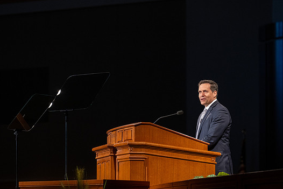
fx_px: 1840
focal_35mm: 234
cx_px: 160
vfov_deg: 5.9
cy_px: 80
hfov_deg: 8.8
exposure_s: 1/125
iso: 1250
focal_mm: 200
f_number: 4
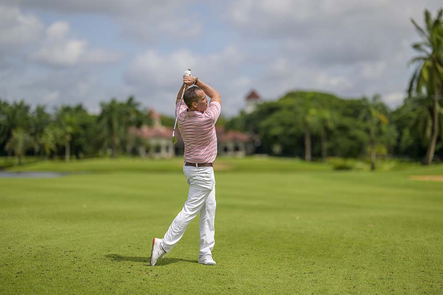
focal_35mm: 85
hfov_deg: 23.9
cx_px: 222
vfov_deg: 16.1
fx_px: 1046
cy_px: 148
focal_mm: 85
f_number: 1.2
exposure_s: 1/20000
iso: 100
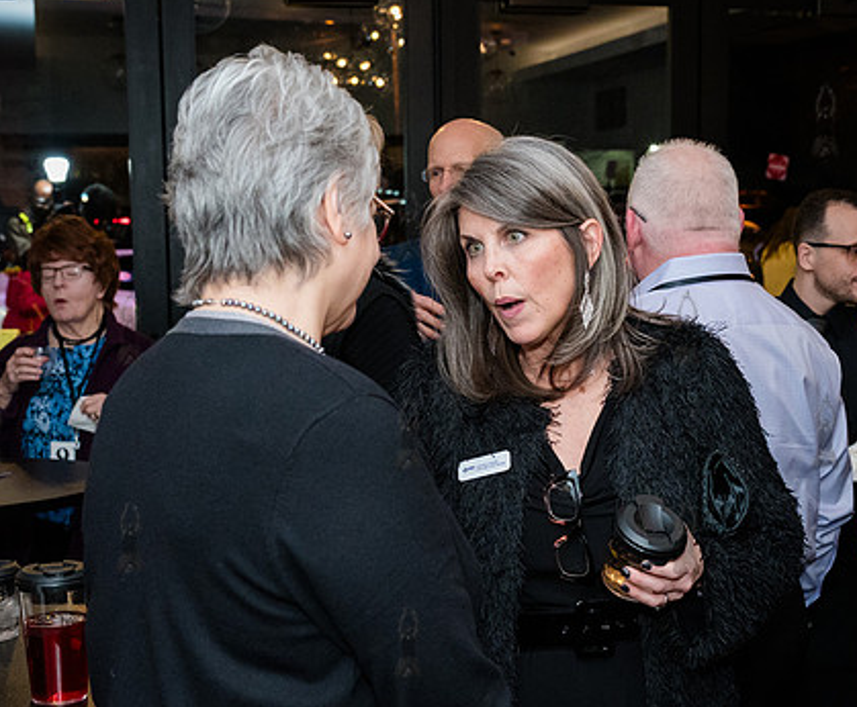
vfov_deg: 26.7
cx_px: 502
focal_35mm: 58
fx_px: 1490
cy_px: 400
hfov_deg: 32.0
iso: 6400
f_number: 5
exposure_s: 1/320
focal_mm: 35
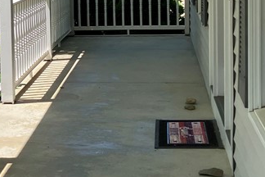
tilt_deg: -2.3
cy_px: -9
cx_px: -10
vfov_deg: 14.6
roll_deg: +2.0
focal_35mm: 92
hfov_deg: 21.3
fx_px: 677
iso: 32
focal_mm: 3.99
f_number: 1.8
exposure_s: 1/823
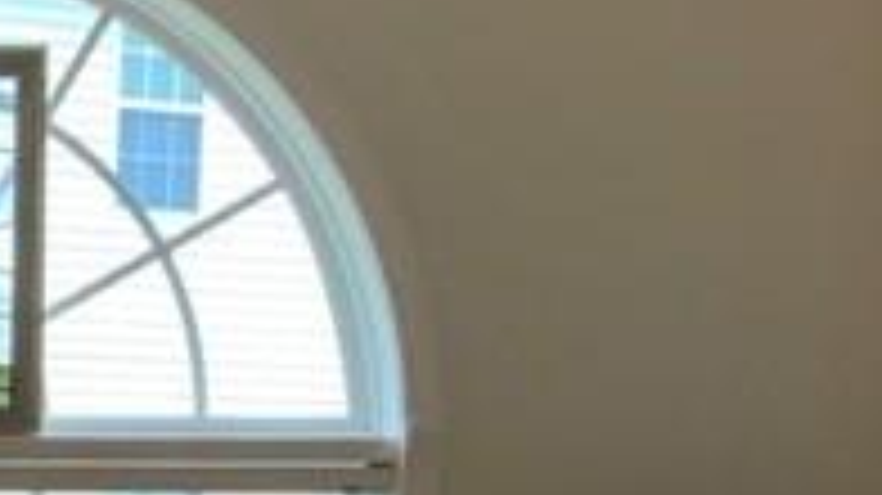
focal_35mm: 165
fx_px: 3857
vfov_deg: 7.1
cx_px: -770
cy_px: 972
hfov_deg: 11.9
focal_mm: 3
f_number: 1.8
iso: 64
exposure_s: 1/120
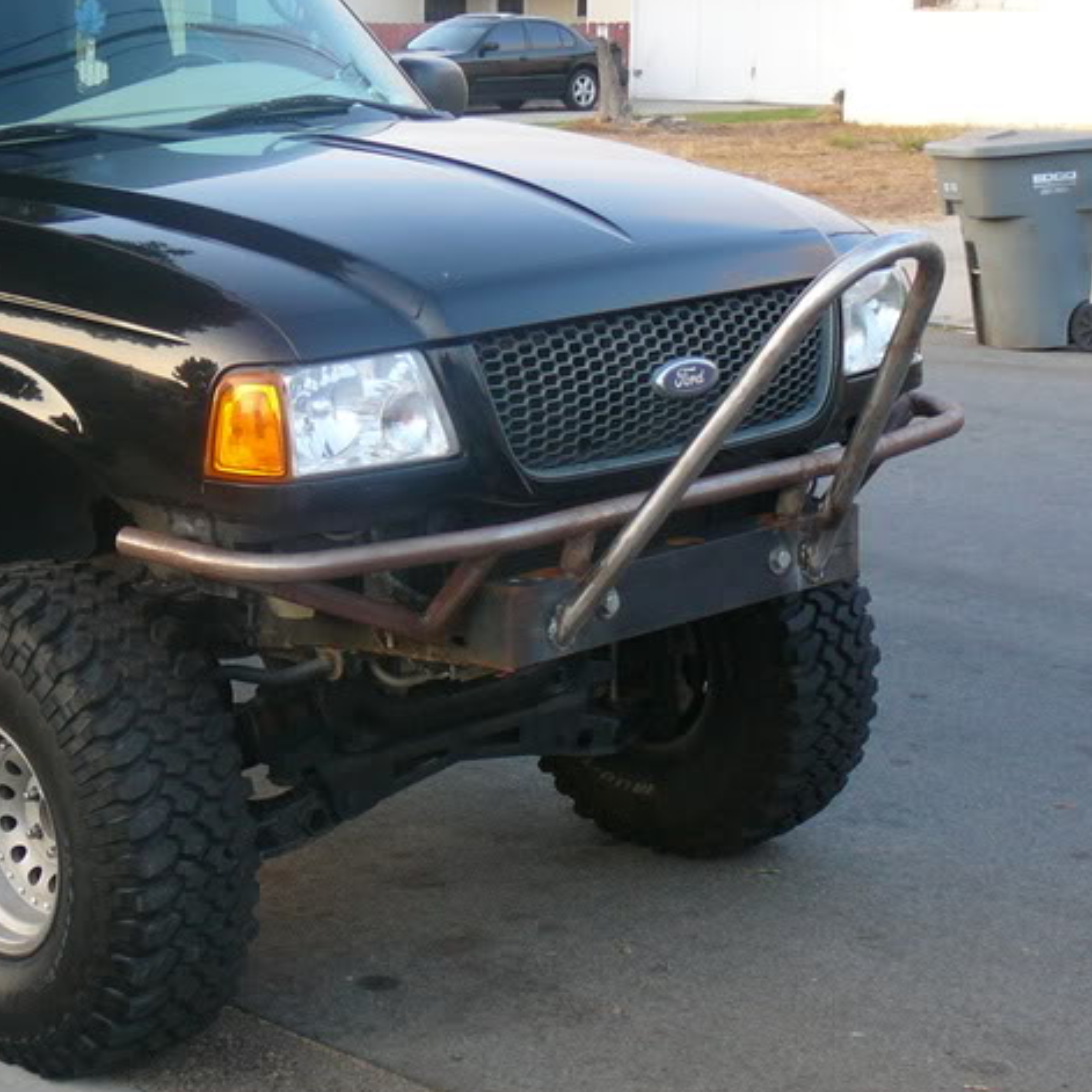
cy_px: 466
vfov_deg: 22.2
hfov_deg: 22.0
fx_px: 2784
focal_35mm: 78
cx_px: 297
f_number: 3.4
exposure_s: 1/50
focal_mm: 7.8
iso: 100
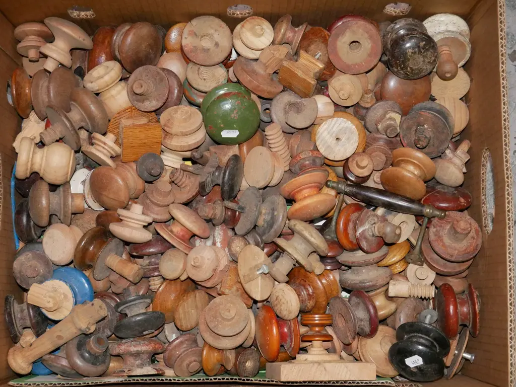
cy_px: 194
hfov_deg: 32.2
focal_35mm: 60
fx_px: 895
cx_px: 258
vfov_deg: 24.4
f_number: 5.6
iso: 3200
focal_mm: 30
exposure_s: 1/125
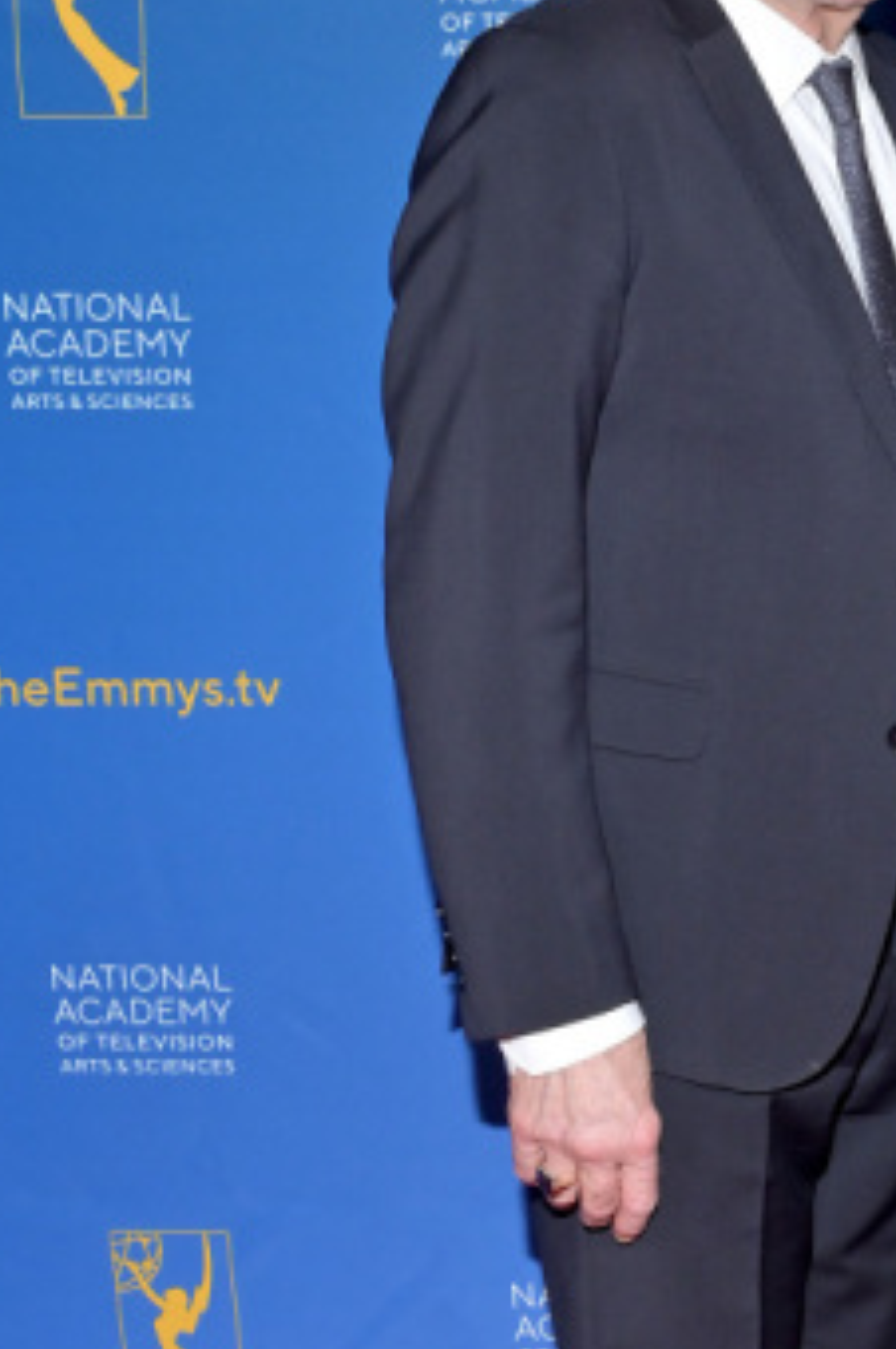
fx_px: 3516
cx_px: 995
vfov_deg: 21.6
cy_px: 869
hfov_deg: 14.2
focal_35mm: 94
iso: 1000
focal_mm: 40
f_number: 10
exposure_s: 1/125
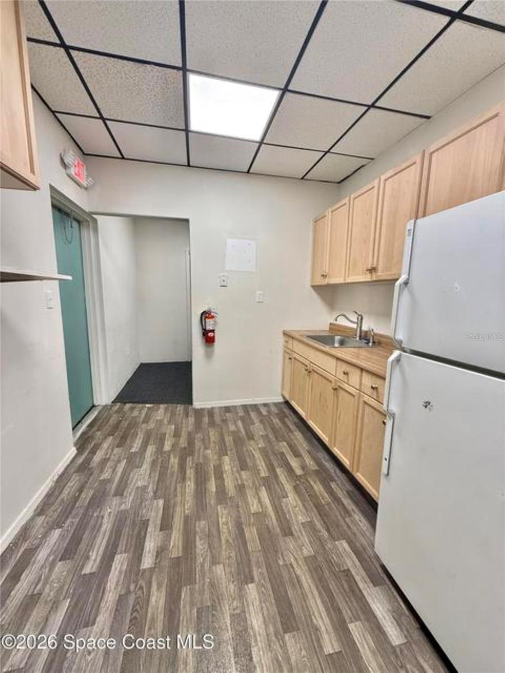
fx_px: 272
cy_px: 336
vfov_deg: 102.1
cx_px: 252
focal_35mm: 14
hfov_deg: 85.7
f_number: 2.2
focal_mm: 2.22
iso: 160
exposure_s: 1/120
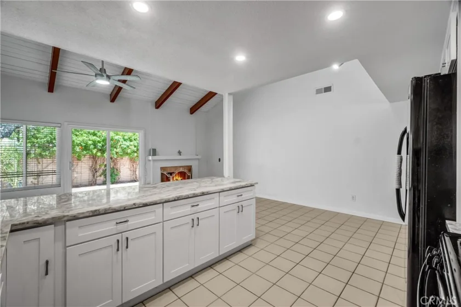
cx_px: 230
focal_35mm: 15
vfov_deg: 77.3
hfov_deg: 100.4
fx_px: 192
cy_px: 154
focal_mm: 10
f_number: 9
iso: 400
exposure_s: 1/8
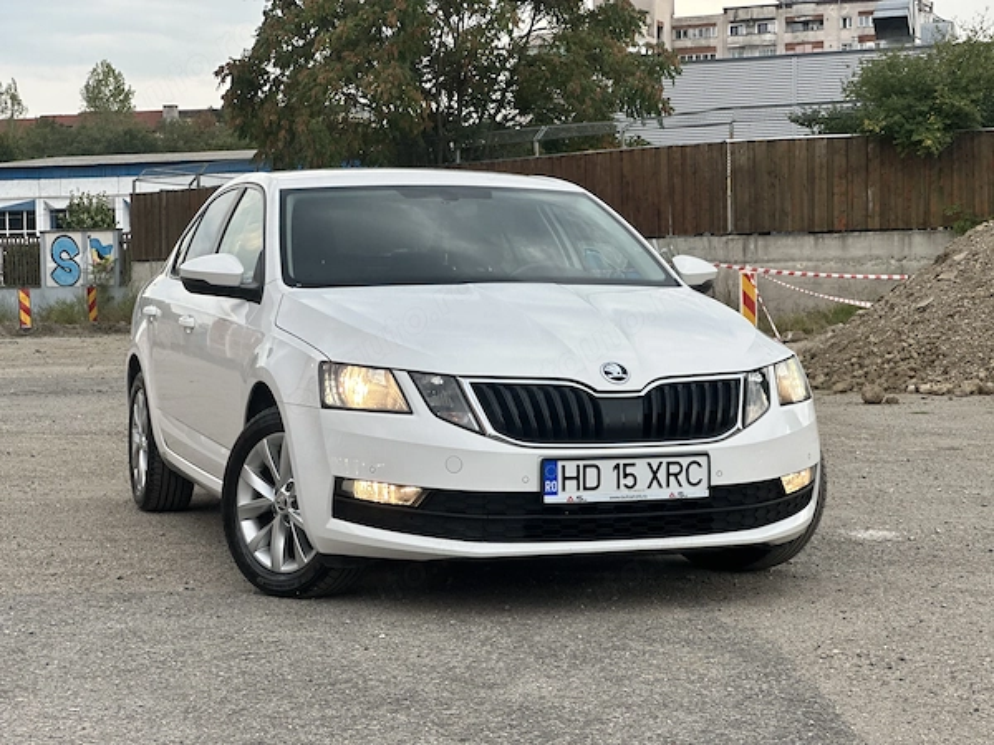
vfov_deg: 19.1
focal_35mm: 77
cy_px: 372
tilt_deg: +0.3
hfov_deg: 25.3
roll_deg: +0.0
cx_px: 497
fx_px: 2211
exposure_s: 1/250
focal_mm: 9
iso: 40
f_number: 2.8
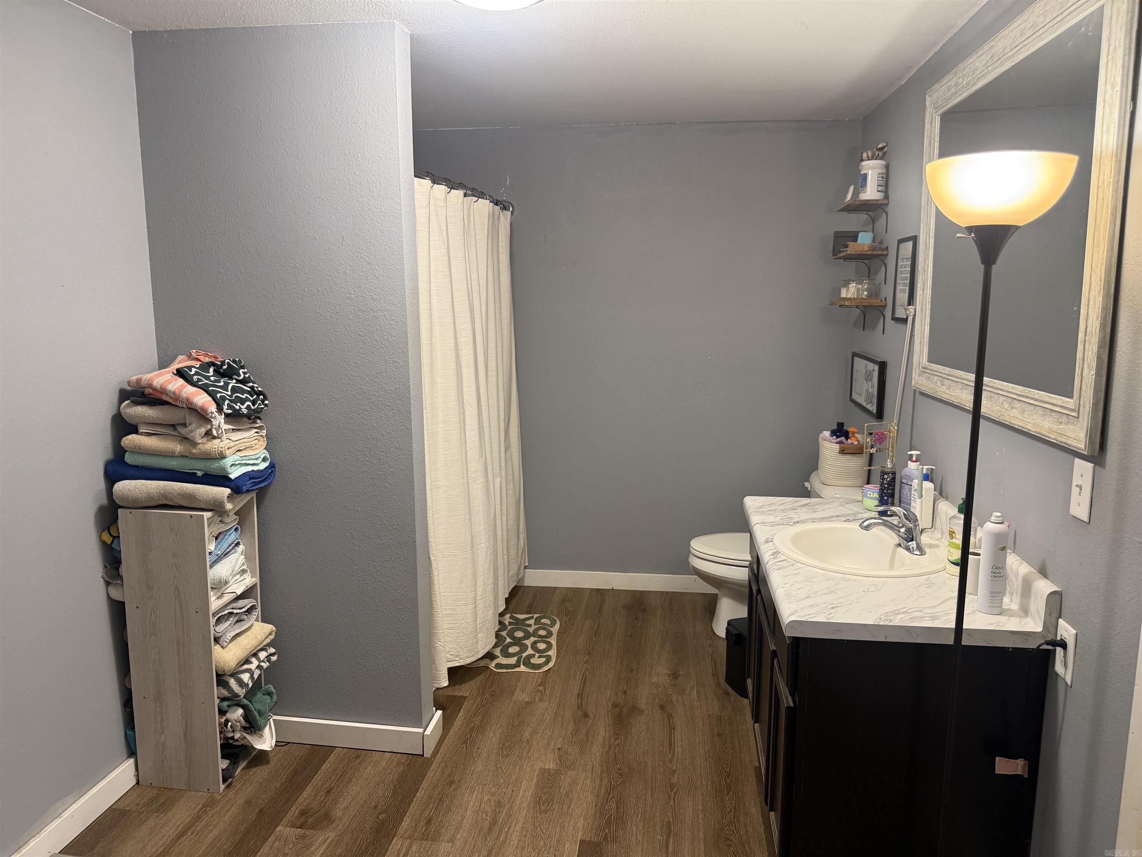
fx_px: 792
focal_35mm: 24
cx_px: 571
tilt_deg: -8.5
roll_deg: -0.6
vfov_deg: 56.8
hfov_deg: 71.6
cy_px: 428
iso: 250
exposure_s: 1/60
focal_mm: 6.76
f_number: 1.78
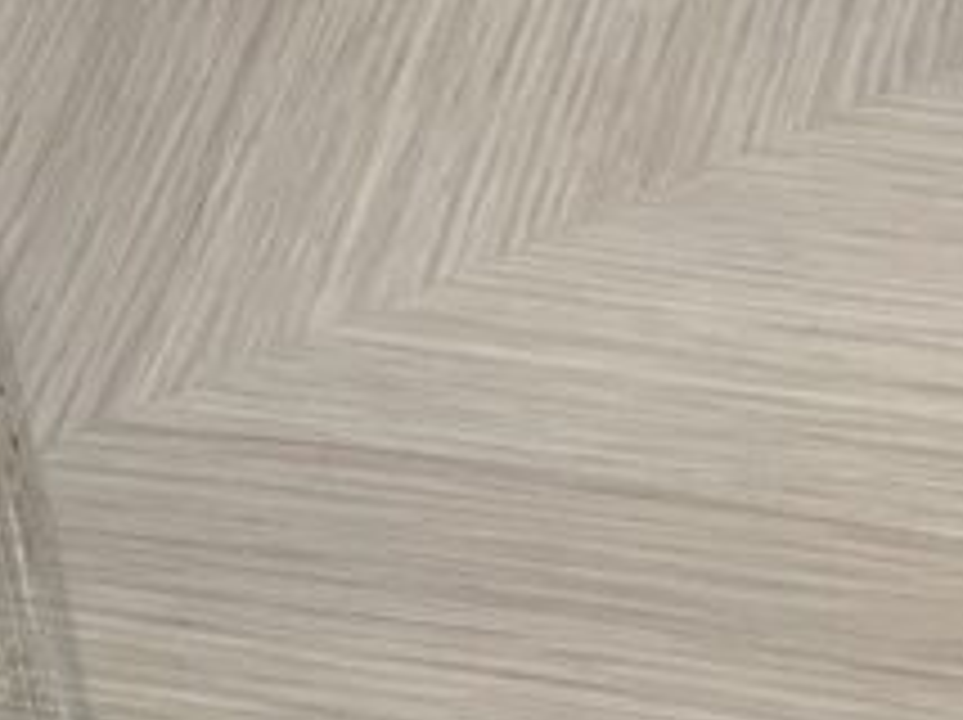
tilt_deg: -54.2
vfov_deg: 10.2
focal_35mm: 139
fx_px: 3863
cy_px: 1138
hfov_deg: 13.5
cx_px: -441
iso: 32
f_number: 1.8
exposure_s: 1/63
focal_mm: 3
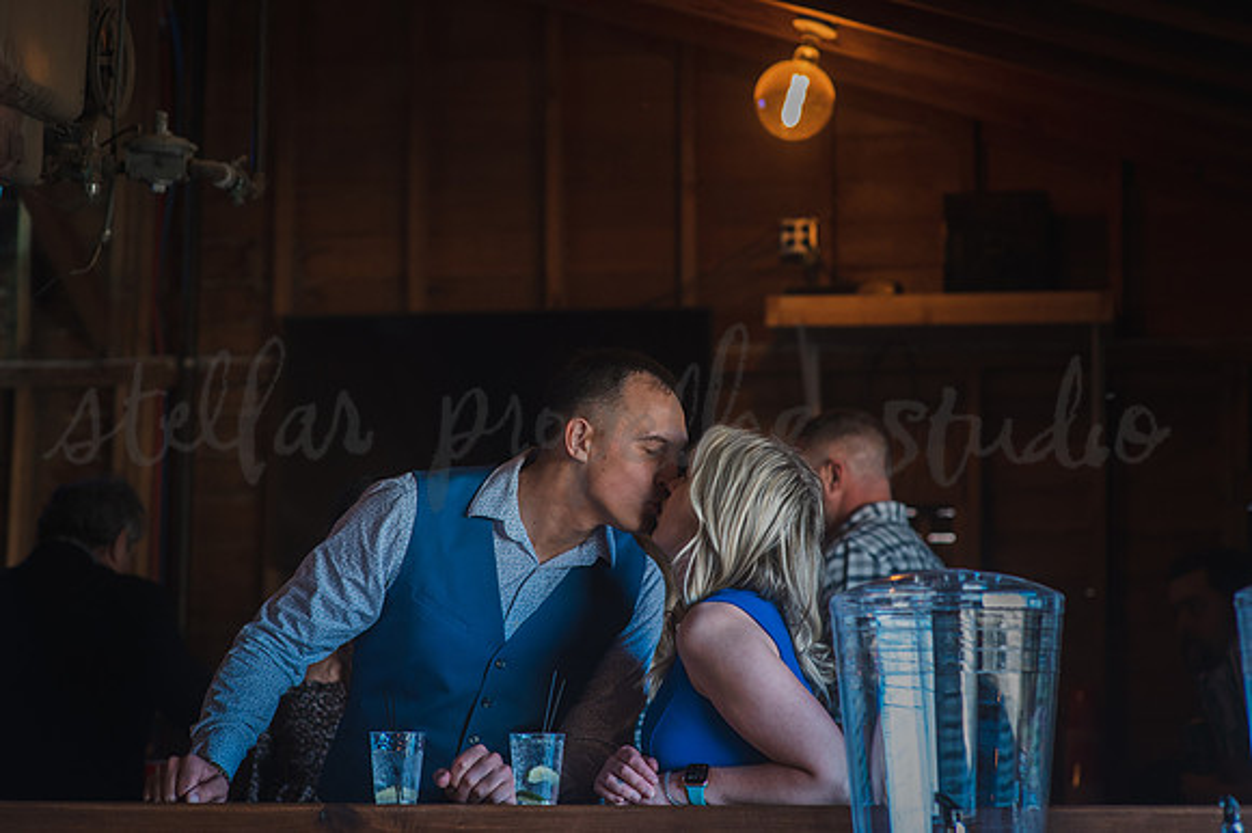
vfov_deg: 16.1
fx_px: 2954
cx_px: 626
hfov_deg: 23.9
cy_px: 416
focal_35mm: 85
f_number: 3.2
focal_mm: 85
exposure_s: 1/250
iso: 1600
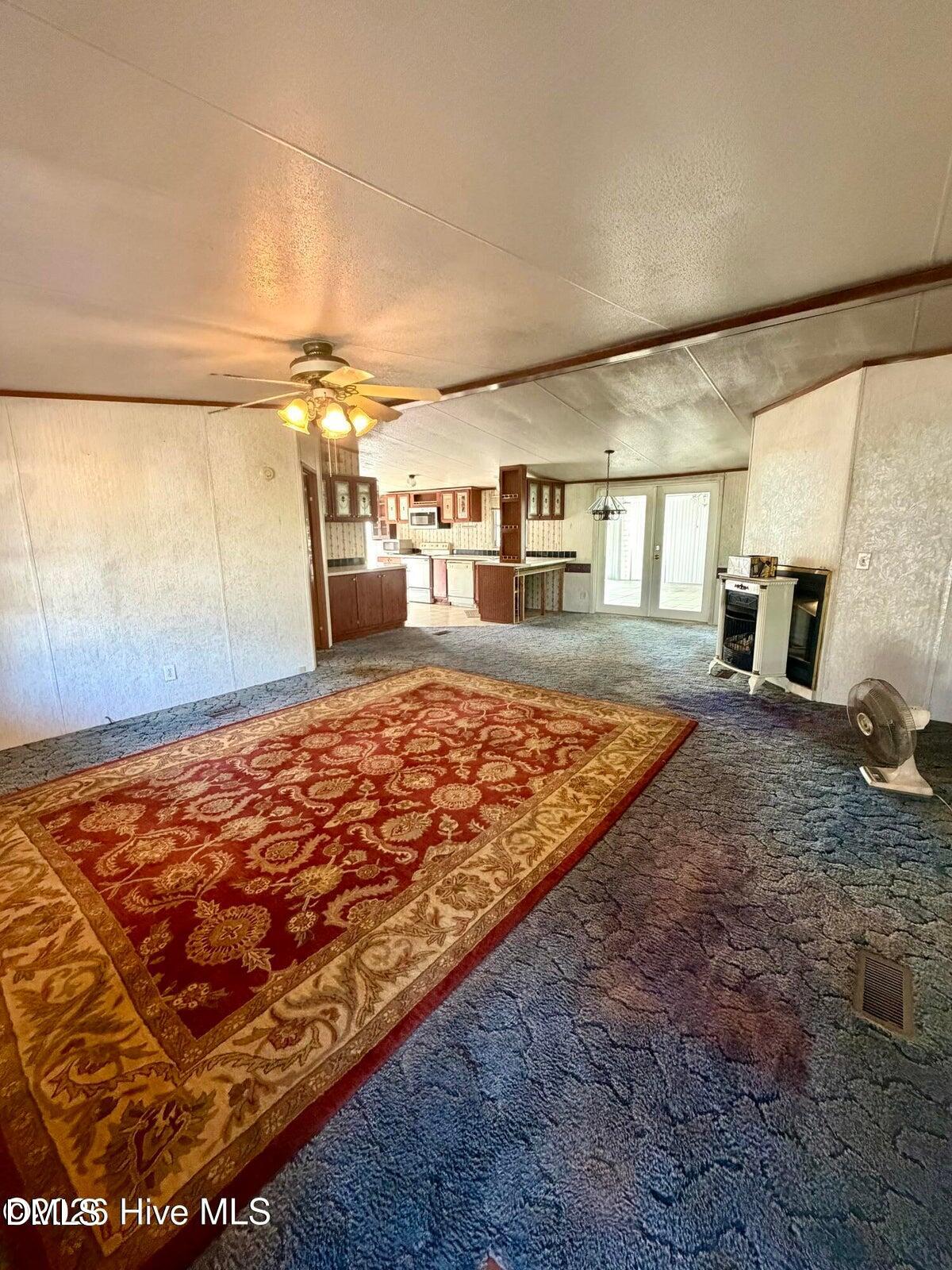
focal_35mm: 14
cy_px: 635
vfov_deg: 102.1
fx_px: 513
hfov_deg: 85.7
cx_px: 476
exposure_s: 1/60
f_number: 2.2
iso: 800
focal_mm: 2.22
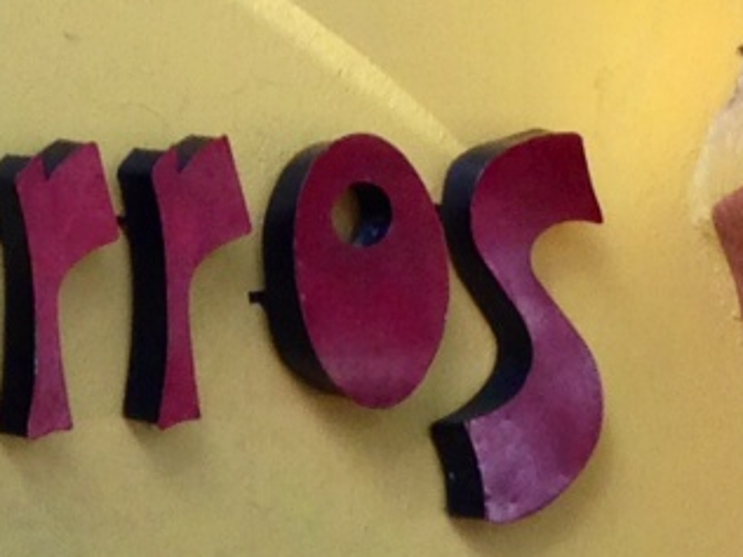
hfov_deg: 9.2
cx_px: -99
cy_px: 94
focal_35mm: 214
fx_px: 4593
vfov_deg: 6.9
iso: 80
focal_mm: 4.12
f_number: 2.4
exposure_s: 1/120
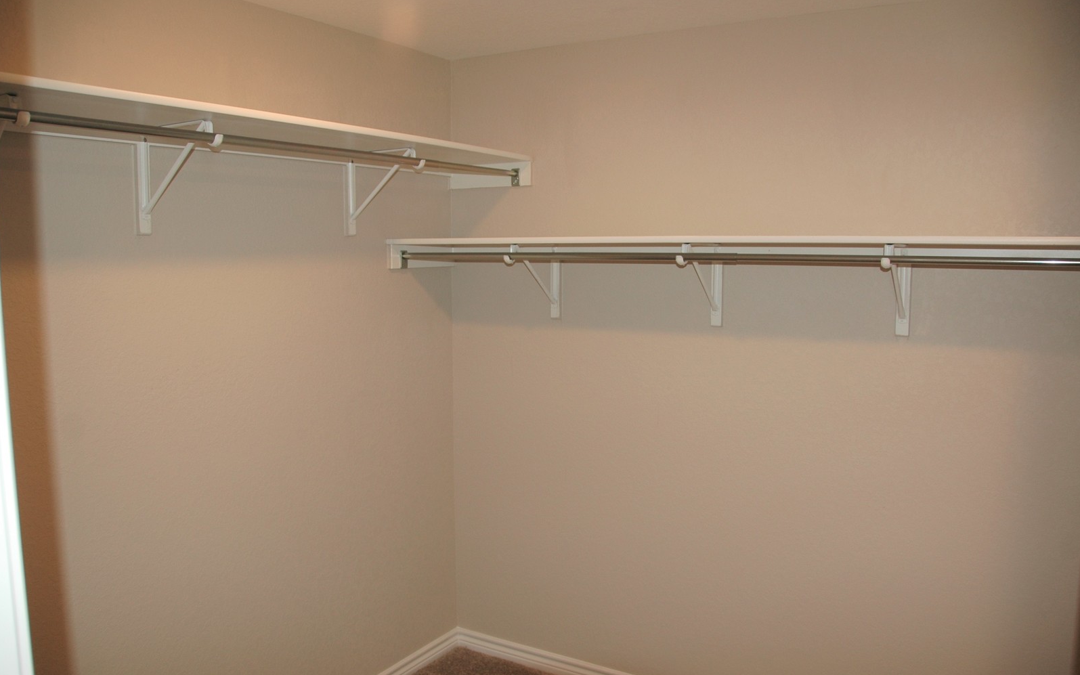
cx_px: 543
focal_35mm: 28
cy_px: 342
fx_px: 824
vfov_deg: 44.5
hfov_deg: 66.5
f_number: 3.5
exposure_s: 1/60
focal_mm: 18
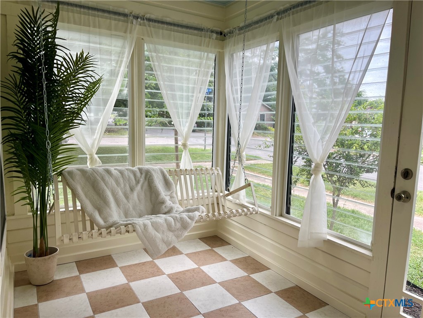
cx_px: 212
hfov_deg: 67.3
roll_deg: -1.7
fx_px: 318
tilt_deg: -7.7
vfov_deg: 53.1
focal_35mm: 26
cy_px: 159
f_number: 1.6
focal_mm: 5.1
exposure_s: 1/250
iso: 40
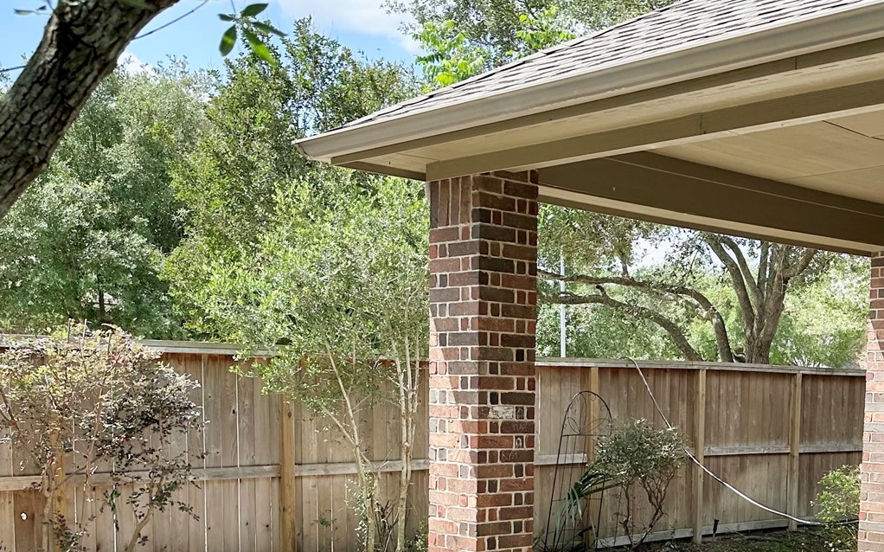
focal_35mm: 51
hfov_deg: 39.2
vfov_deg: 24.4
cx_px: 583
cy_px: 523
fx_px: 1228
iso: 80
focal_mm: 6.86
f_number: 1.78
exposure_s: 1/2967
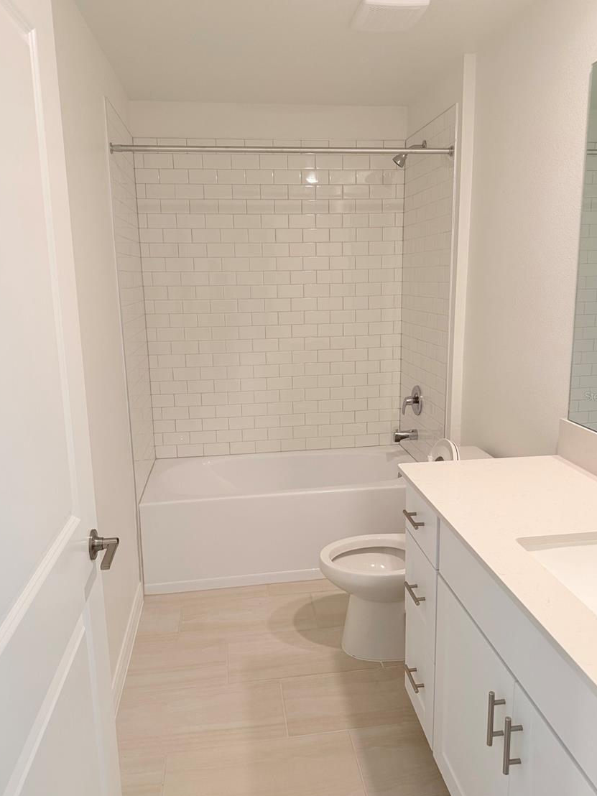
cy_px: 396
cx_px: 313
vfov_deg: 67.3
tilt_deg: -11.5
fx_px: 598
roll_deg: +0.3
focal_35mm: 26
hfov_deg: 53.0
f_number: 1.78
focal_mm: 6.76
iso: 200
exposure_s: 1/120
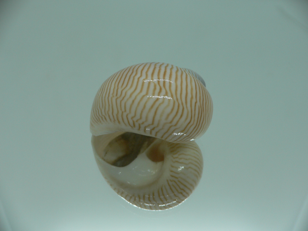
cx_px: 154
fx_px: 311
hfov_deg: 52.6
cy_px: 116
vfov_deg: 40.7
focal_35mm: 35
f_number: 2.8
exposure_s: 1/60
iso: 80
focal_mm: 4.6
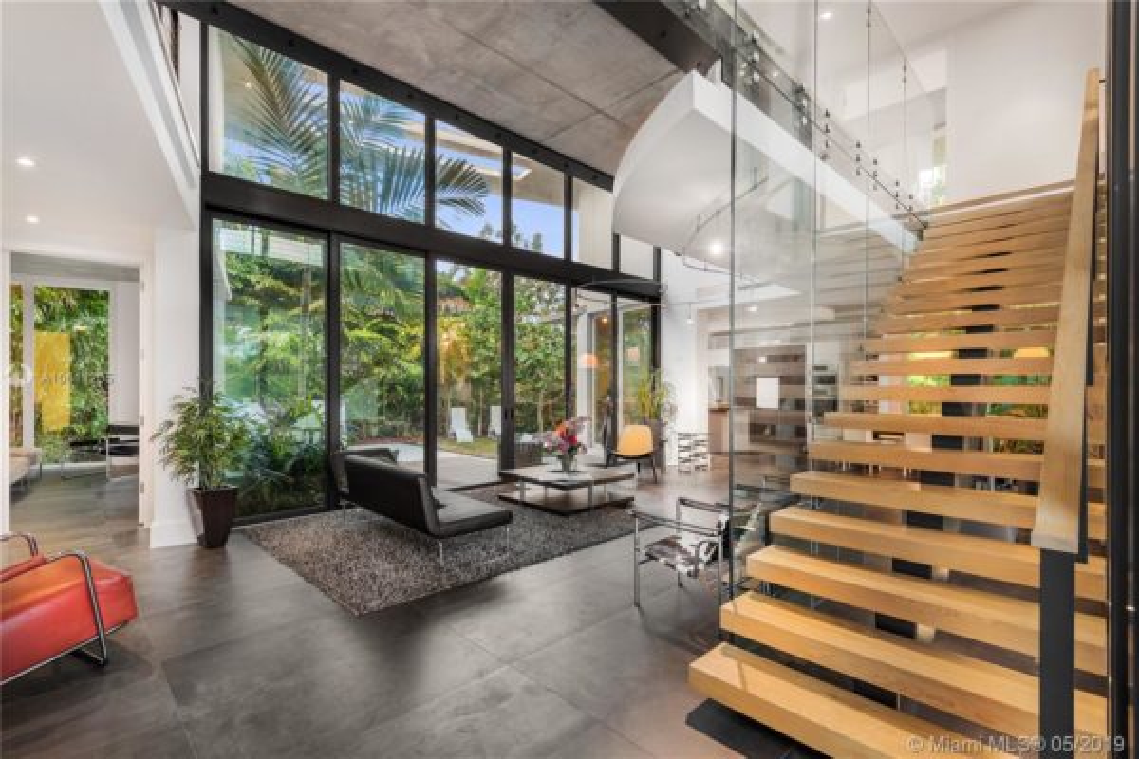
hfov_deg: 93.3
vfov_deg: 70.4
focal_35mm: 17
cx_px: 570
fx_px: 538
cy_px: 380
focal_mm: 17
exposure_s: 1/2
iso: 400
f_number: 8
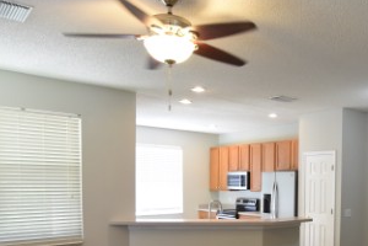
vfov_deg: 35.8
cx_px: 282
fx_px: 368
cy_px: 192
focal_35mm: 36
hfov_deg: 50.6
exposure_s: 1/60
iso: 900
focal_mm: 10
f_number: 3.5
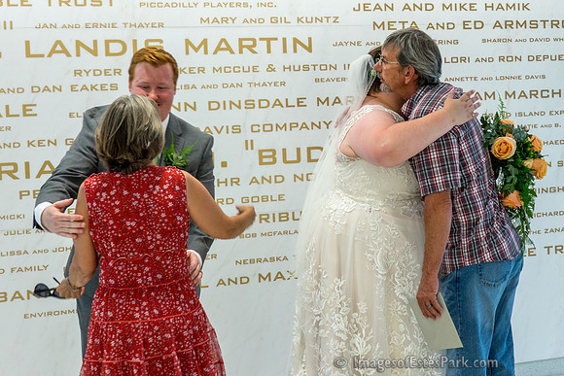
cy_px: 188
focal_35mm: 36
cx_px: 282
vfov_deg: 36.9
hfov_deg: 53.1
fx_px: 564
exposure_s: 1/100
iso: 100
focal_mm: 13.31
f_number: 3.2
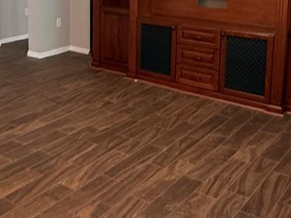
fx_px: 445
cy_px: 6
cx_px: 94
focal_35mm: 53
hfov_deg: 35.8
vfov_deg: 26.2
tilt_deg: -6.3
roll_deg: +0.8
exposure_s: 1/30
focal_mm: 2.22
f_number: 2.2
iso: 250
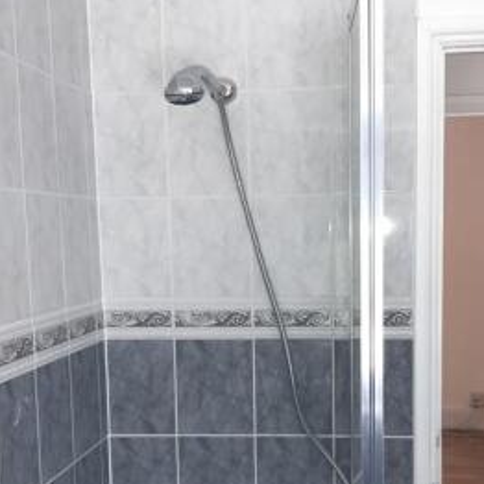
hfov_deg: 31.0
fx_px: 870
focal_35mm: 55
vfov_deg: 30.6
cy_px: 354
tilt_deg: -7.7
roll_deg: +0.3
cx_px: 298
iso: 20
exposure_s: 1/52
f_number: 1.8
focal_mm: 3.99
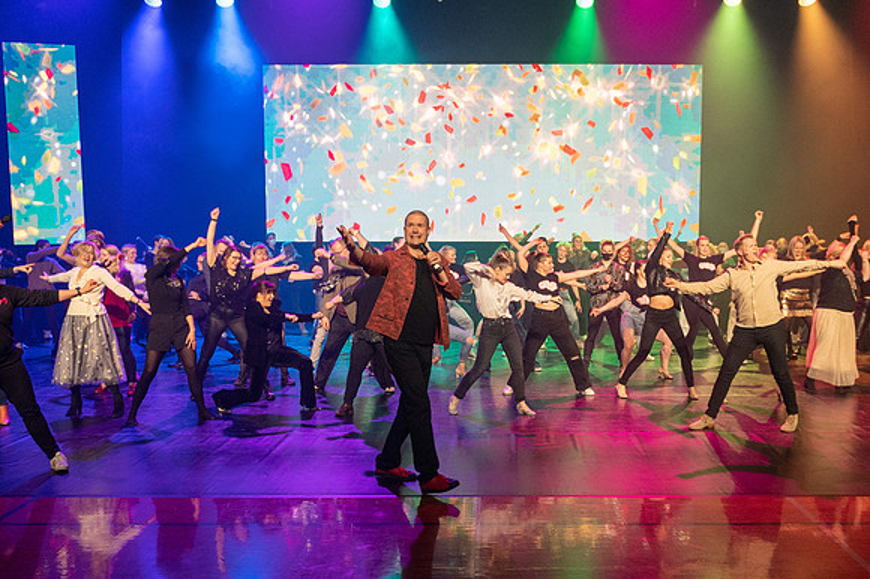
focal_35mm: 39
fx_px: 938
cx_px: 484
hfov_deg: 49.7
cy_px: 317
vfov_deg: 34.3
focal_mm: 24
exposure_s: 1/200
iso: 2800
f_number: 2.8
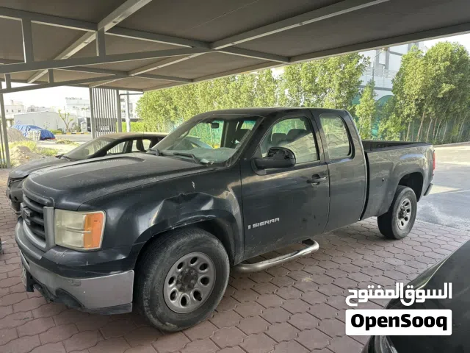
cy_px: 176
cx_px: 235
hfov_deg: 71.6
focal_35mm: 24
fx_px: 326
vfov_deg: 56.8
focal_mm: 6.86
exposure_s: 1/193
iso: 64
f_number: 1.78
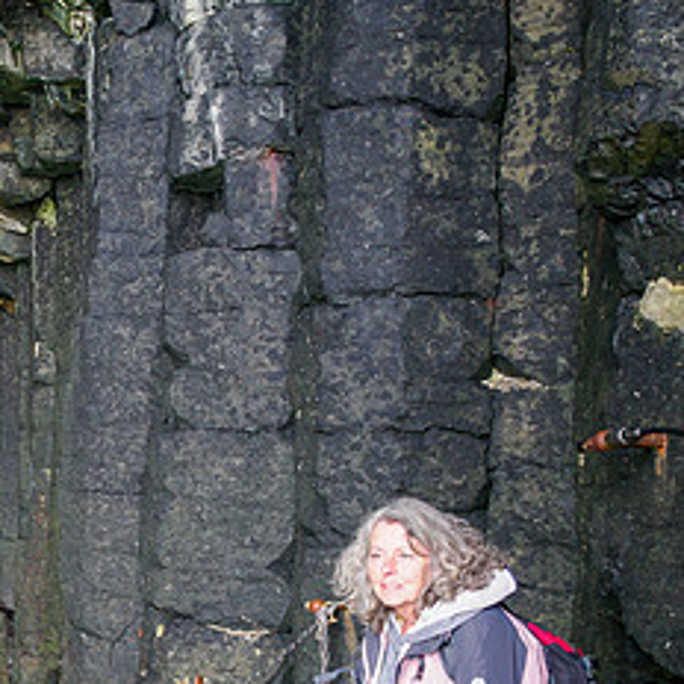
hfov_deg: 27.8
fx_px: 1207
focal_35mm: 54
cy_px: 609
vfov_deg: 30.3
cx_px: -133
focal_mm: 12
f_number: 5.6
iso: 400
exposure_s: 1/13
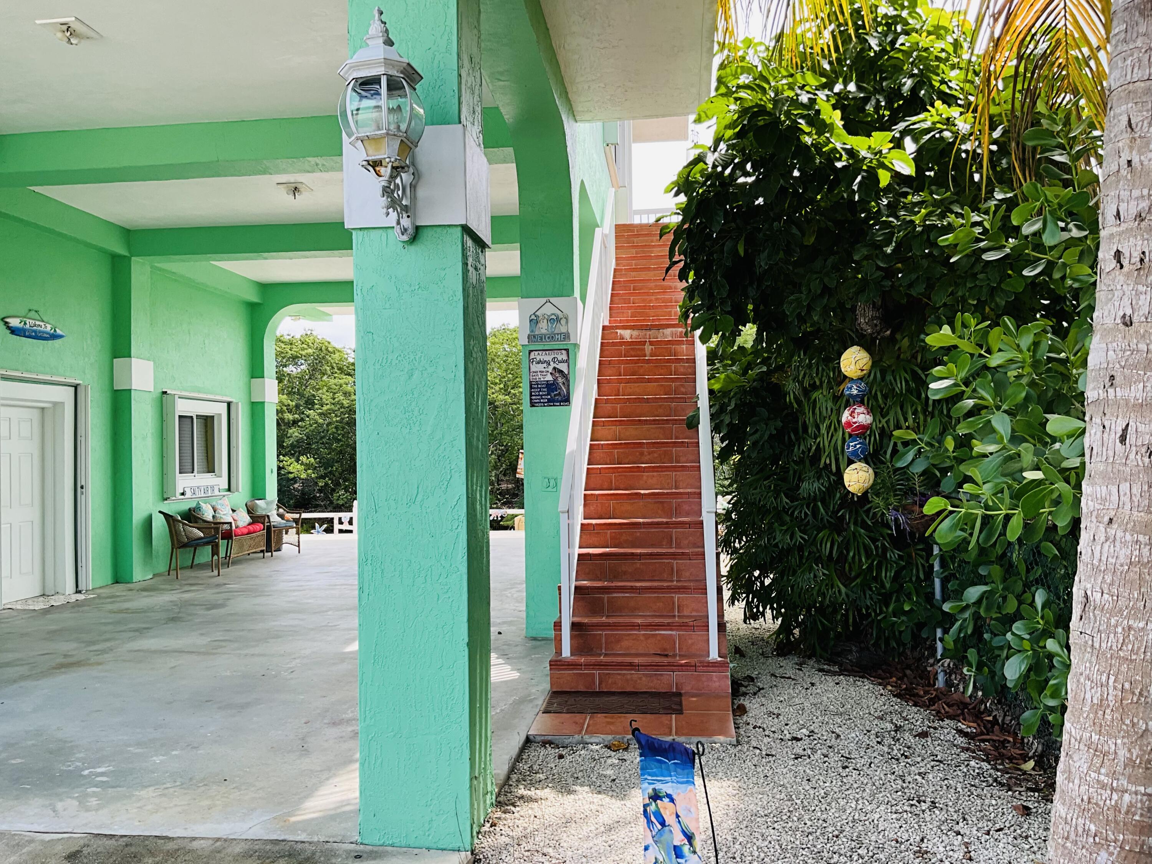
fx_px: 965
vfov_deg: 48.2
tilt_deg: +0.6
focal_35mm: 29
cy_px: 432
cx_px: 576
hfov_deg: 61.7
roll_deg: +0.9
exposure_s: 1/348
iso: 25
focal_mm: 3
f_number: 1.8
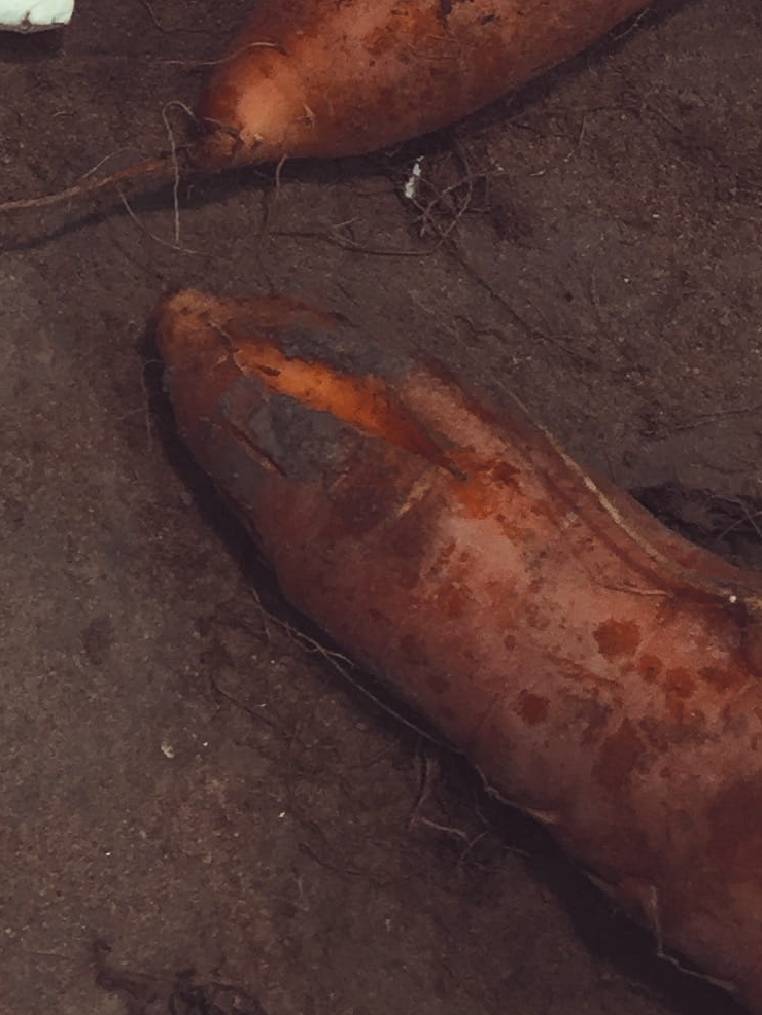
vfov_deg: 19.1
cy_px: -246
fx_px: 2816
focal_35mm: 96
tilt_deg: -59.2
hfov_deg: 14.4
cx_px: -373
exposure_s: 1/100
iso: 50
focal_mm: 4.15
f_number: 2.2
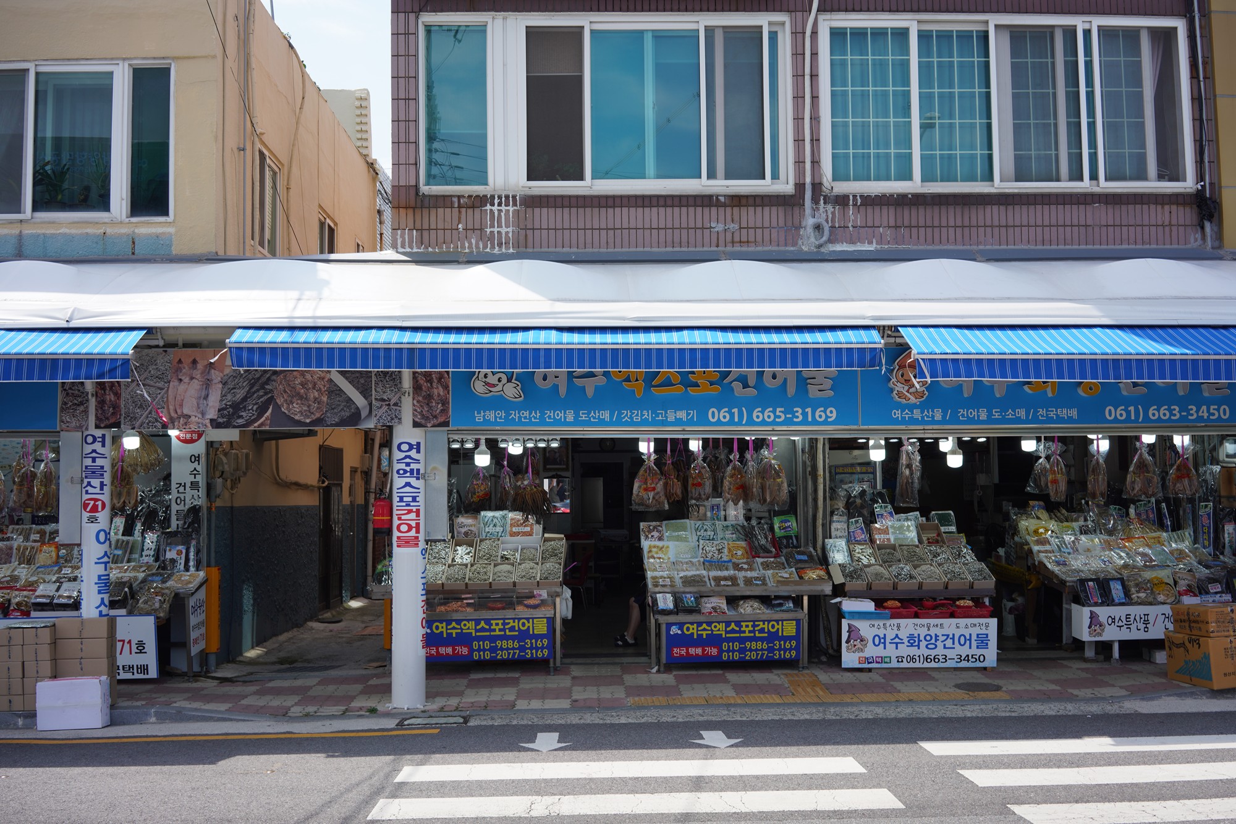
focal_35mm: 35
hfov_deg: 54.4
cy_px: 412
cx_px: 618
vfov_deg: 37.9
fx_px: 1202
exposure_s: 1/125
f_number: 10
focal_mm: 35
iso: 100
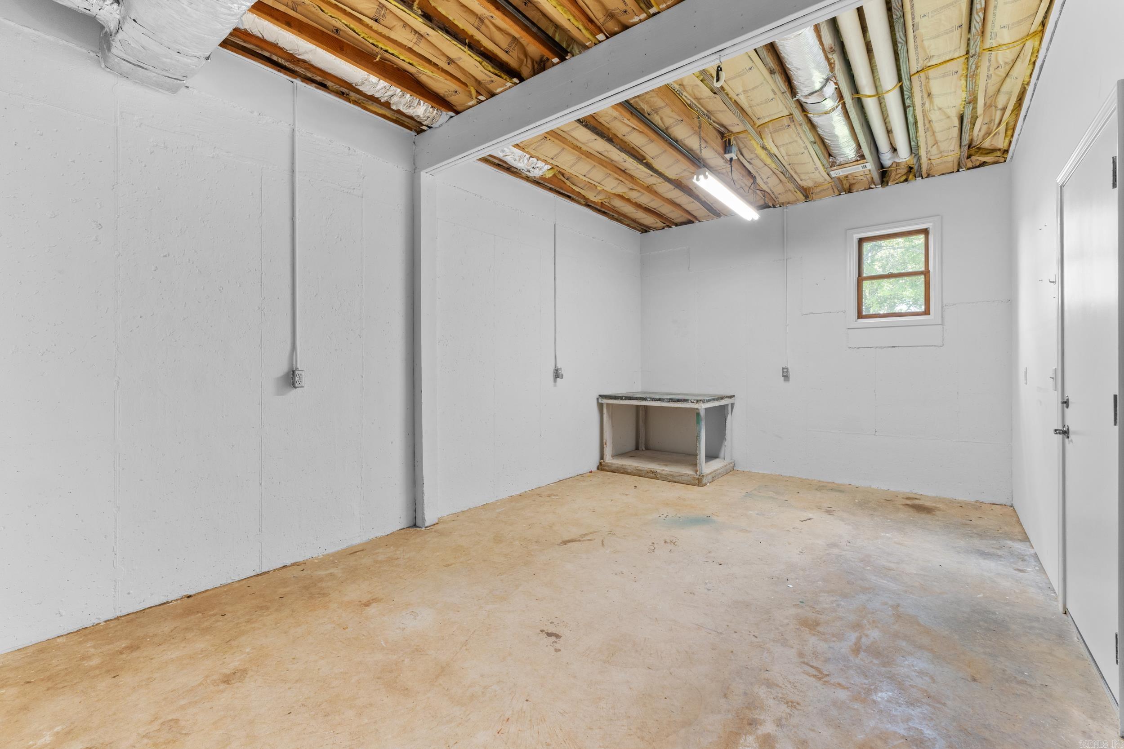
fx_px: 468
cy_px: 374
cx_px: 562
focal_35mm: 15
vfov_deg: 77.3
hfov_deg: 100.4
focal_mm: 10
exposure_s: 1/1.67
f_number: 8
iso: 320
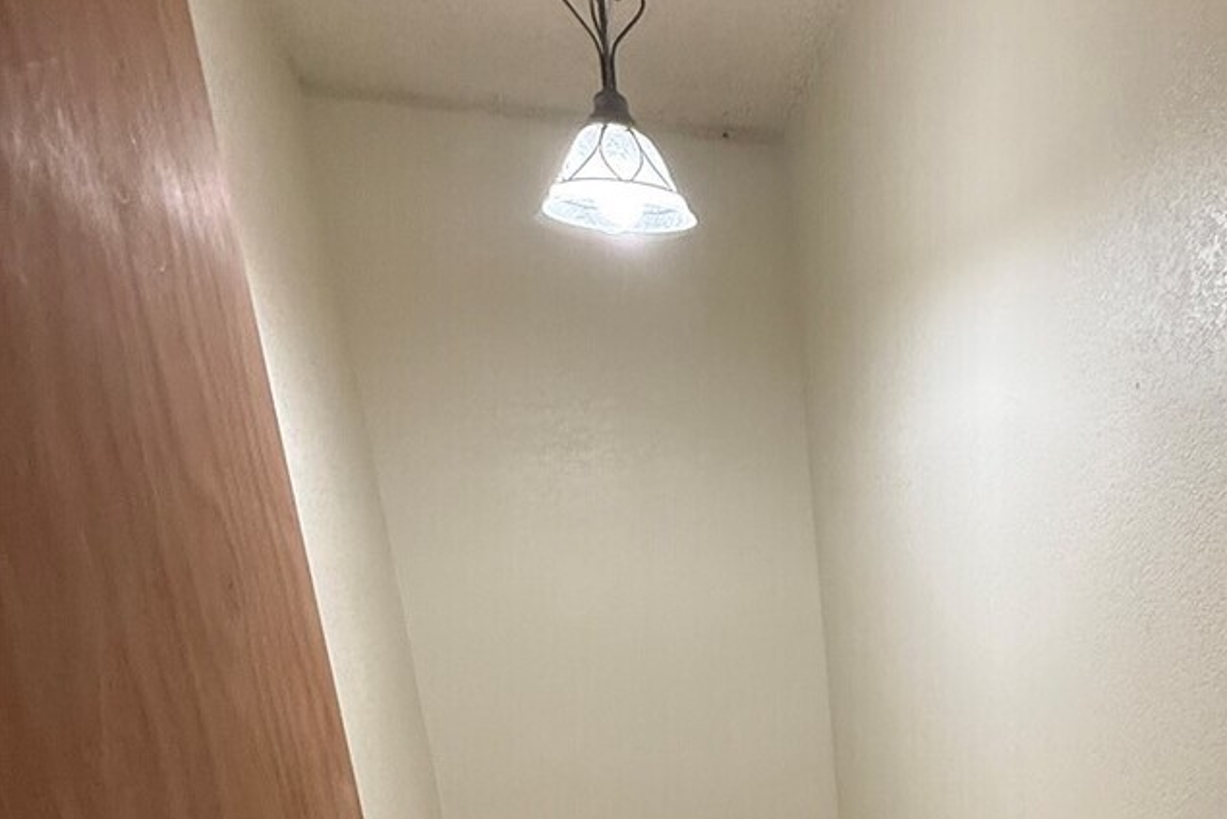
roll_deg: +1.6
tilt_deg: -16.4
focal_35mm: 33
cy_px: 892
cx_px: 1040
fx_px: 1125
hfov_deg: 52.2
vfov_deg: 34.7
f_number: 2.2
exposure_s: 1/60
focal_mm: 2.22
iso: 250
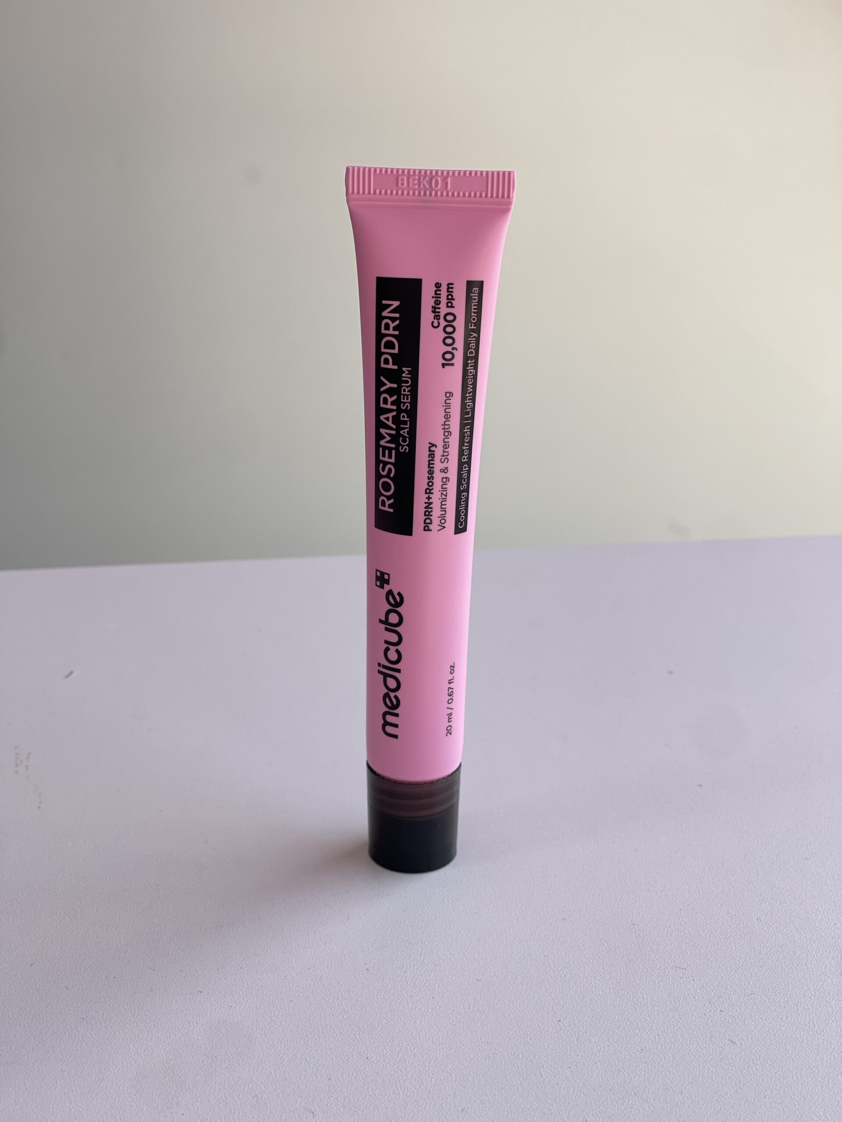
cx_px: 421
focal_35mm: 64
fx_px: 2076
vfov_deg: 30.3
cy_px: 561
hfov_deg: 22.9
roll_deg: -1.4
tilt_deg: -21.3
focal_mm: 7.5
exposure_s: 1/121
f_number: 2.2
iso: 25
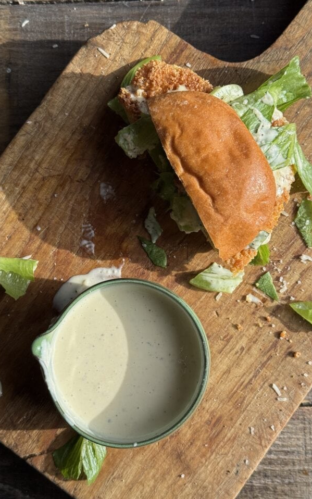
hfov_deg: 25.3
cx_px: 143
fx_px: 694
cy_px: 250
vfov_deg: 39.6
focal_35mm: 51
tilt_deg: -84.1
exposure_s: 1/1923
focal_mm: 6.76
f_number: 1.78
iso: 64
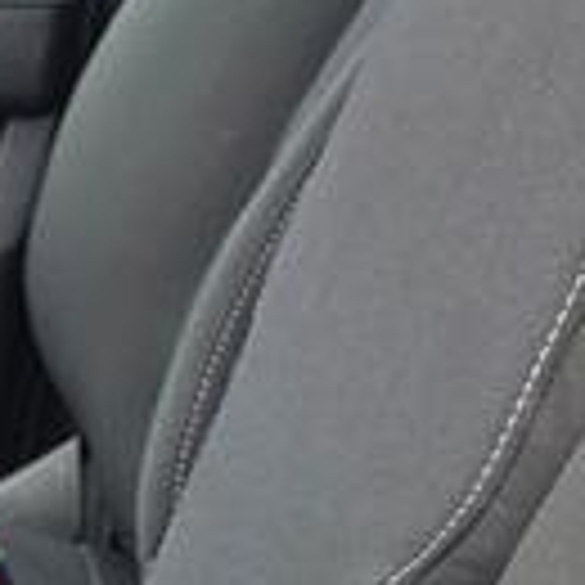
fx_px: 3824
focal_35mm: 200
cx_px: -850
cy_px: 670
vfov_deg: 8.7
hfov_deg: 8.0
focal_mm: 6.3
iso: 40
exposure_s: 1/359
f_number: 1.7
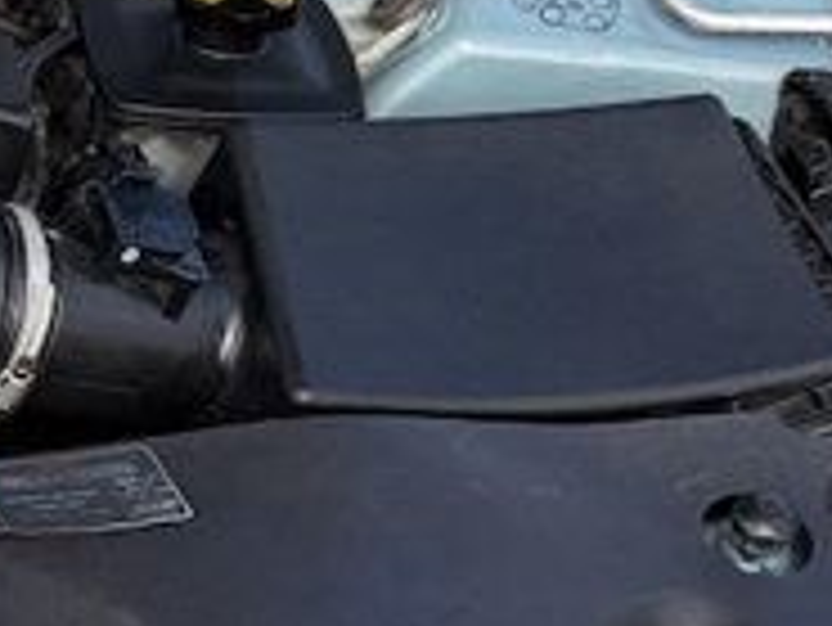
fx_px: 3199
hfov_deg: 13.2
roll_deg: +0.4
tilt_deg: -41.5
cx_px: -706
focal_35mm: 133
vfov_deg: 11.0
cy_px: 649
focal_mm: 6.76
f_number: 1.78
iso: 100
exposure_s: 1/1410
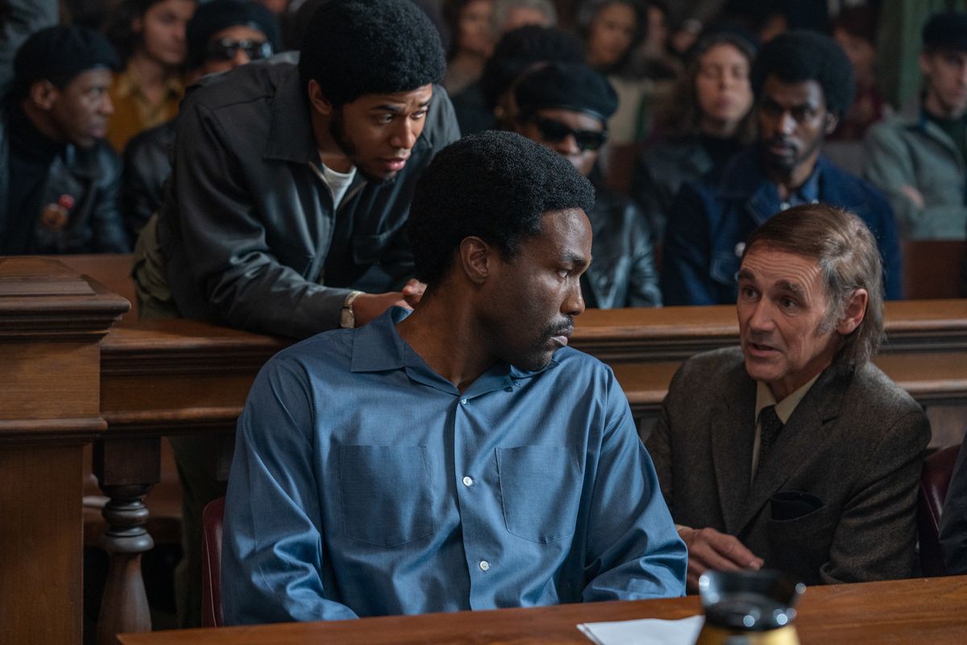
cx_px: 484
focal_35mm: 91
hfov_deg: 22.4
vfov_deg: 15.0
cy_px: 322
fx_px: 2444
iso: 1600
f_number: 3.5
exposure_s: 1/250
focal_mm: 91
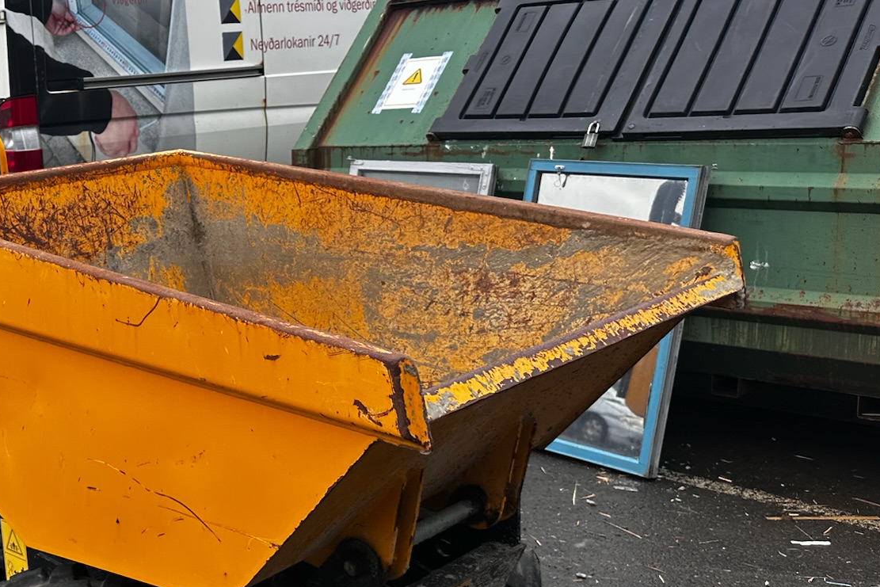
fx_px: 1125
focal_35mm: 46
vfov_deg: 29.2
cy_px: 355
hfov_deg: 39.5
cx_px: 78
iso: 80
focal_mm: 6.86
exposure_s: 1/1613
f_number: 1.78
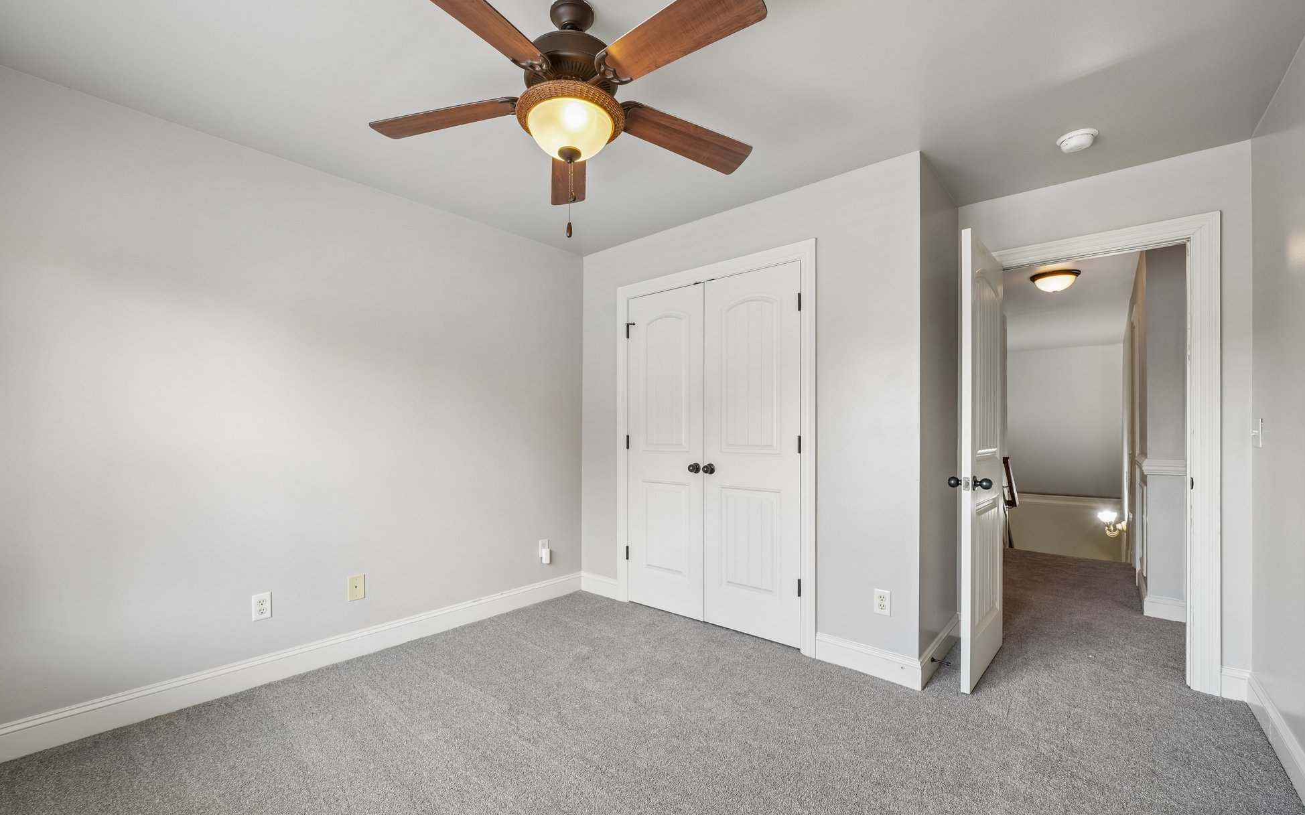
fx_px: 533
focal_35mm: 15
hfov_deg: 101.5
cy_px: 425
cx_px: 638
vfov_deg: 74.7
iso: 400
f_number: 8
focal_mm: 14
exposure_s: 1/20
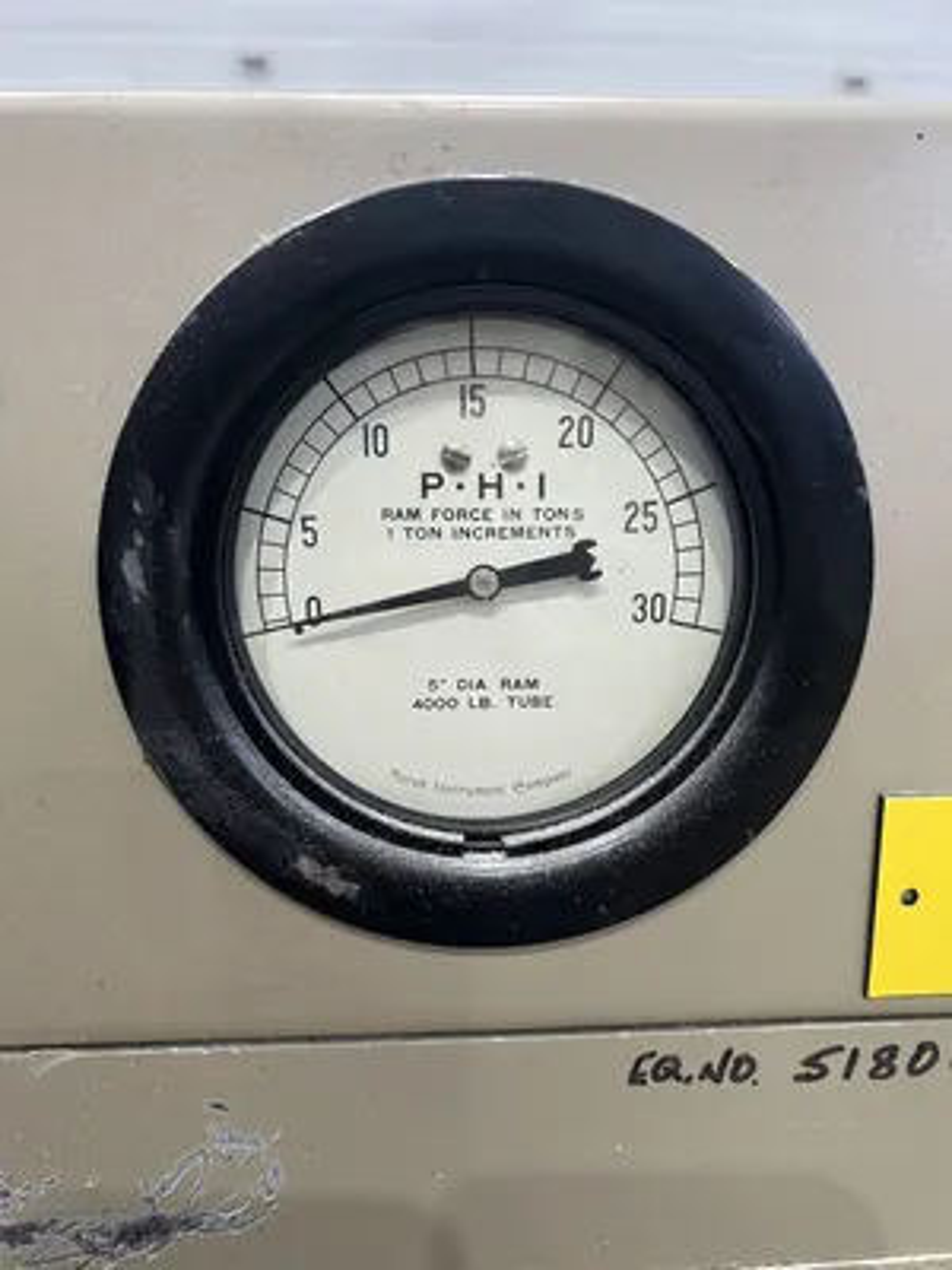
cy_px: 635
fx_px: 953
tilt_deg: -10.2
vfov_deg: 67.3
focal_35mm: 26
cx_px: 476
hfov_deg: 53.1
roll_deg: +1.1
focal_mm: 5.7
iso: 100
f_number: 1.5
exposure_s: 1/60
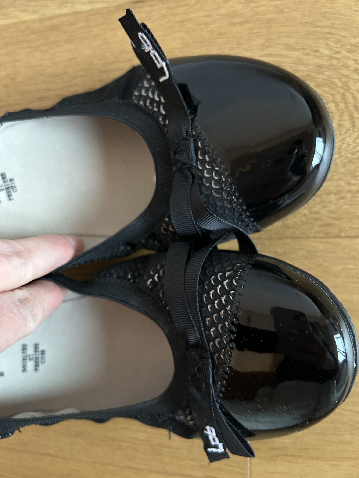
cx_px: 180
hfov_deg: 53.1
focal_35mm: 26
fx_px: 360
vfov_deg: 67.3
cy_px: 239
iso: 800
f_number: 1.5
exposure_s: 1/30
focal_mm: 5.7
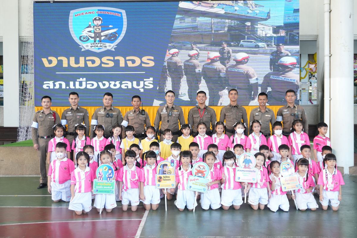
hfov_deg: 47.9
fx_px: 402
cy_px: 119
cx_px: 178
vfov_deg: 33.0
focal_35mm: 40
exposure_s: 1/200
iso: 1000
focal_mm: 27
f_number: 4.5
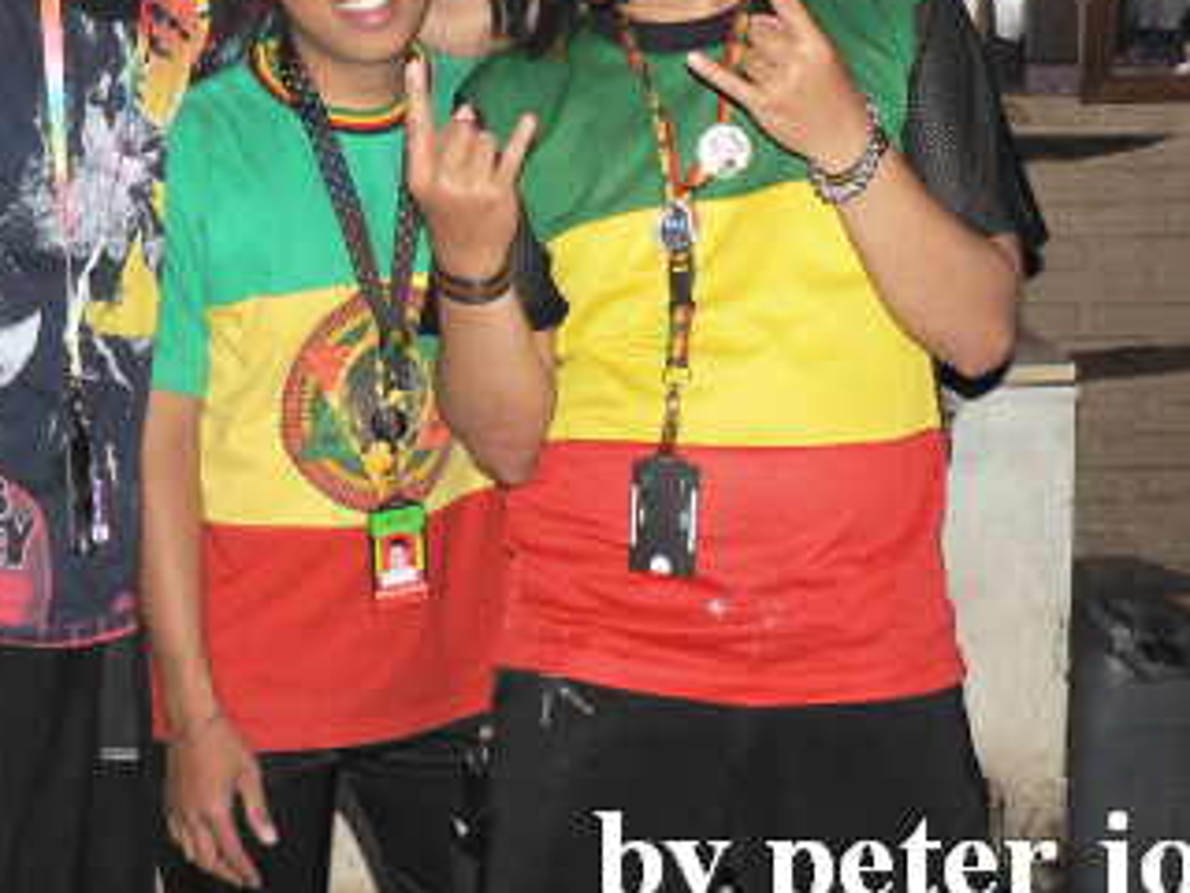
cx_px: 552
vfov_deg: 23.2
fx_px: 2131
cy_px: 140
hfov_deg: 31.2
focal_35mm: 62
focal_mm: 6
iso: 300
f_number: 2.8
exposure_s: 1/60
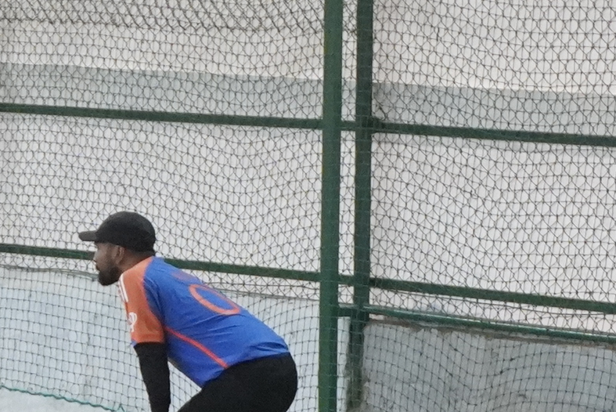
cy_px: 784
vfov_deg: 4.4
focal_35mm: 307
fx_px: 5257
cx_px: 348
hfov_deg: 6.7
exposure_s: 1/200
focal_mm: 38
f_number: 5.6
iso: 3200
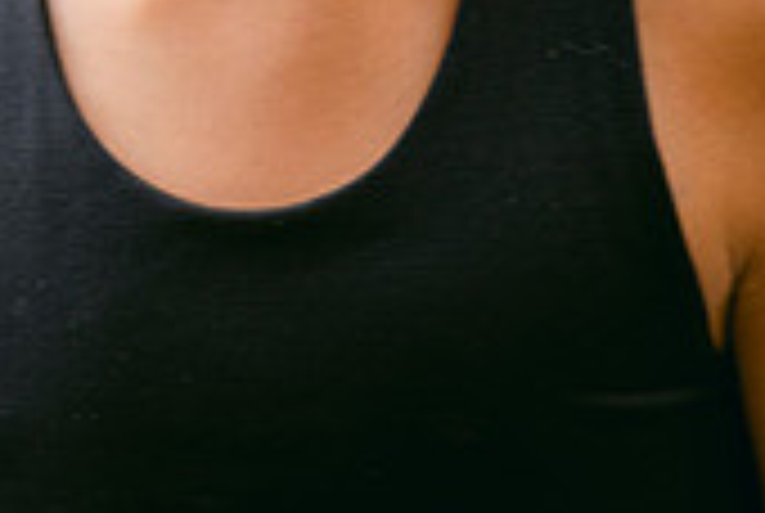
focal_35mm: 660
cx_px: -392
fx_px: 14049
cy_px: -187
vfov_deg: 2.1
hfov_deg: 3.1
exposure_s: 1/125
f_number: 2.8
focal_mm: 129.2
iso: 320
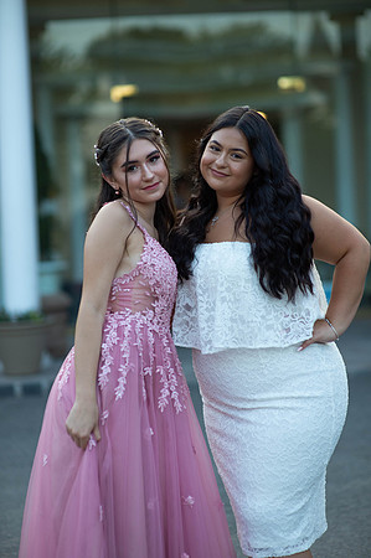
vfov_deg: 23.9
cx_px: 186
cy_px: 279
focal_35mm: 85
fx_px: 1317
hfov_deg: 16.0
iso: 250
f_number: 2
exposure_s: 1/1000
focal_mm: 85
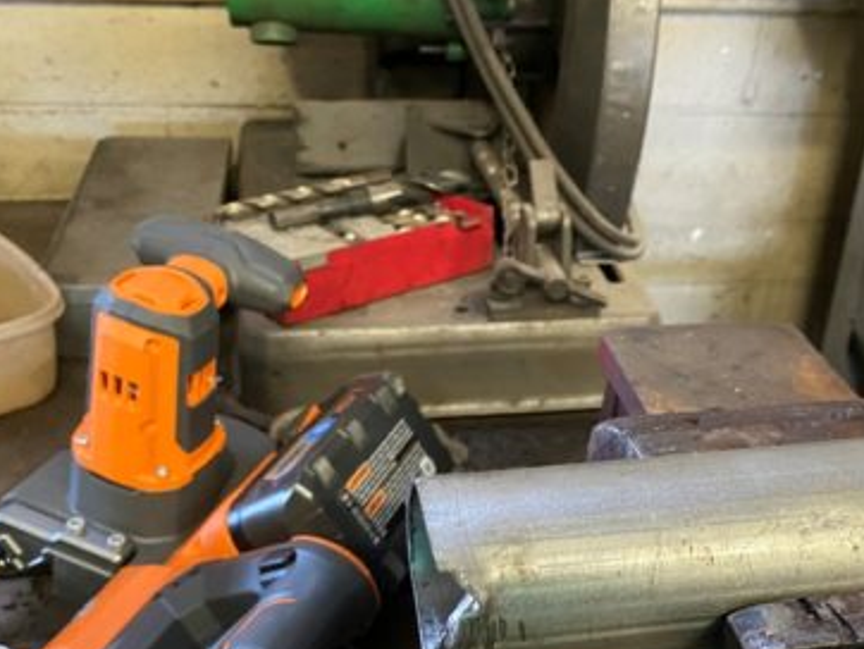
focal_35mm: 45
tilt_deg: -37.2
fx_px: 1124
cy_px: 554
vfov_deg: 31.1
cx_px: 529
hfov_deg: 41.8
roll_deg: -5.1
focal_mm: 4.25
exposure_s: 1/30
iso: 640
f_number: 1.8
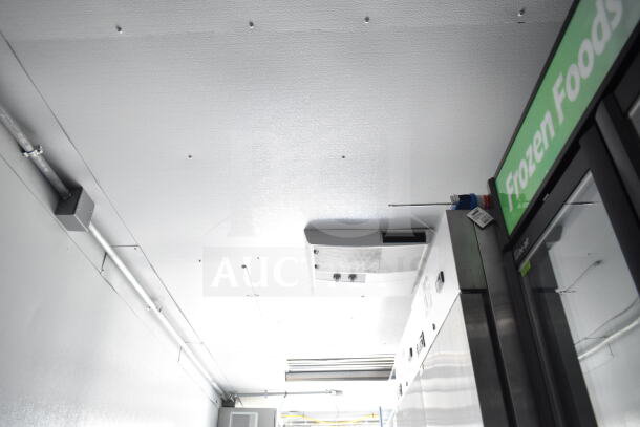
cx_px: 320
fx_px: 480
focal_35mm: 27
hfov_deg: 67.4
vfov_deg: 48.0
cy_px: 214
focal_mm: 18
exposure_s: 1/80
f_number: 4.5
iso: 1600
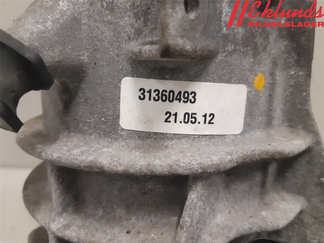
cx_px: 162
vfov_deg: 53.1
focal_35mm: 26
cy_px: 122
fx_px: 243
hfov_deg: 67.3
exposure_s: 1/50
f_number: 1.7
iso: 250
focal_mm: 3.93
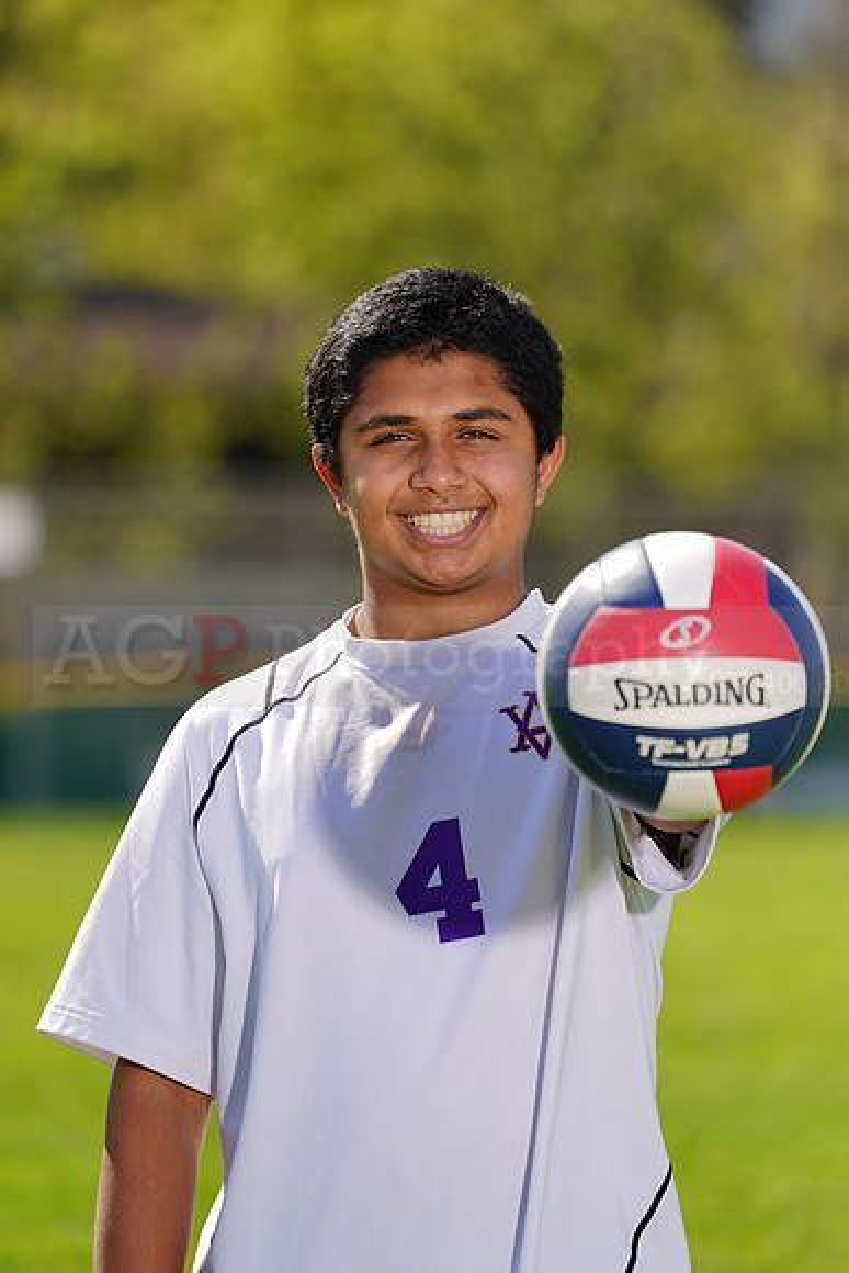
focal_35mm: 358
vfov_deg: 5.8
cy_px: 636
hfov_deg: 3.8
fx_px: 12656
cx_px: 424
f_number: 7.1
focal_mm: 358
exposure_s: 1/200
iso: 64
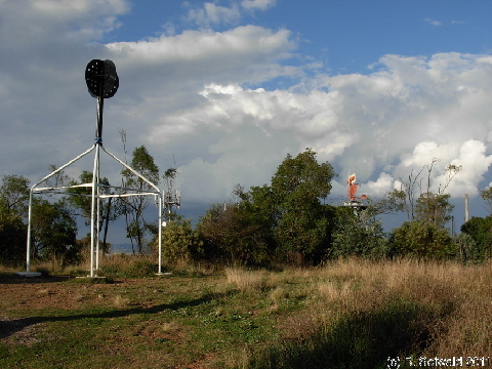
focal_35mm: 38
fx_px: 540
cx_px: 246
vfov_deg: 37.7
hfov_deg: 49.0
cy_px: 184
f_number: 4.9
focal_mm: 6.3
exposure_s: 1/683
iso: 79
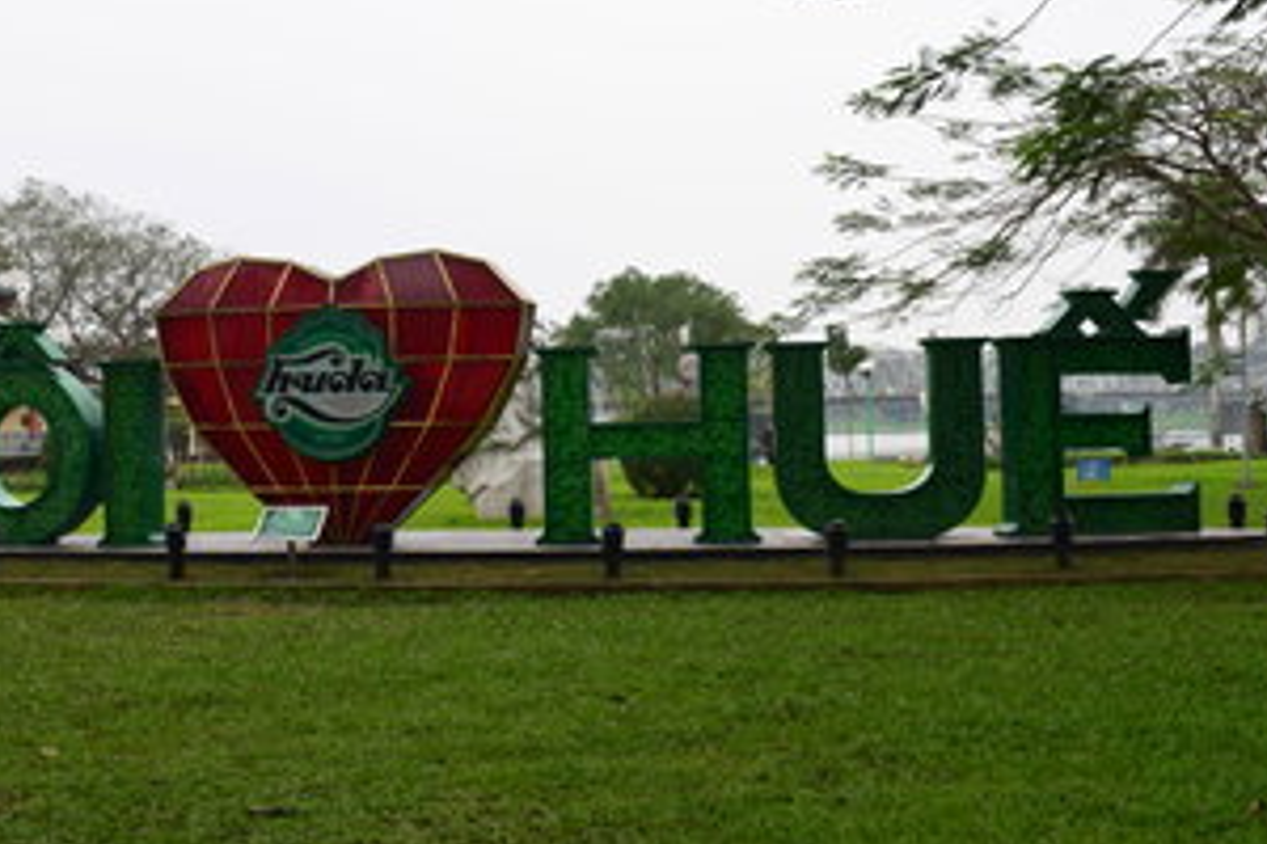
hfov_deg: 35.5
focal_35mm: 56
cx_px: 486
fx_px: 1971
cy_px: 344
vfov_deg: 24.2
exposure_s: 1/80
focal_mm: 28
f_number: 8
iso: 400
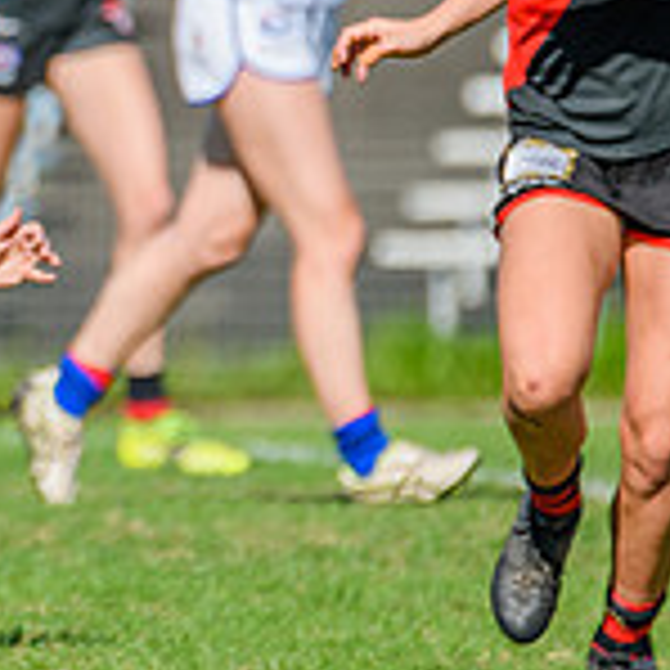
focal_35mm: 1704
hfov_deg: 1.0
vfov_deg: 1.0
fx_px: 37314
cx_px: -54
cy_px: 151
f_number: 9
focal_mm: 500
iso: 640
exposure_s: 1/1600
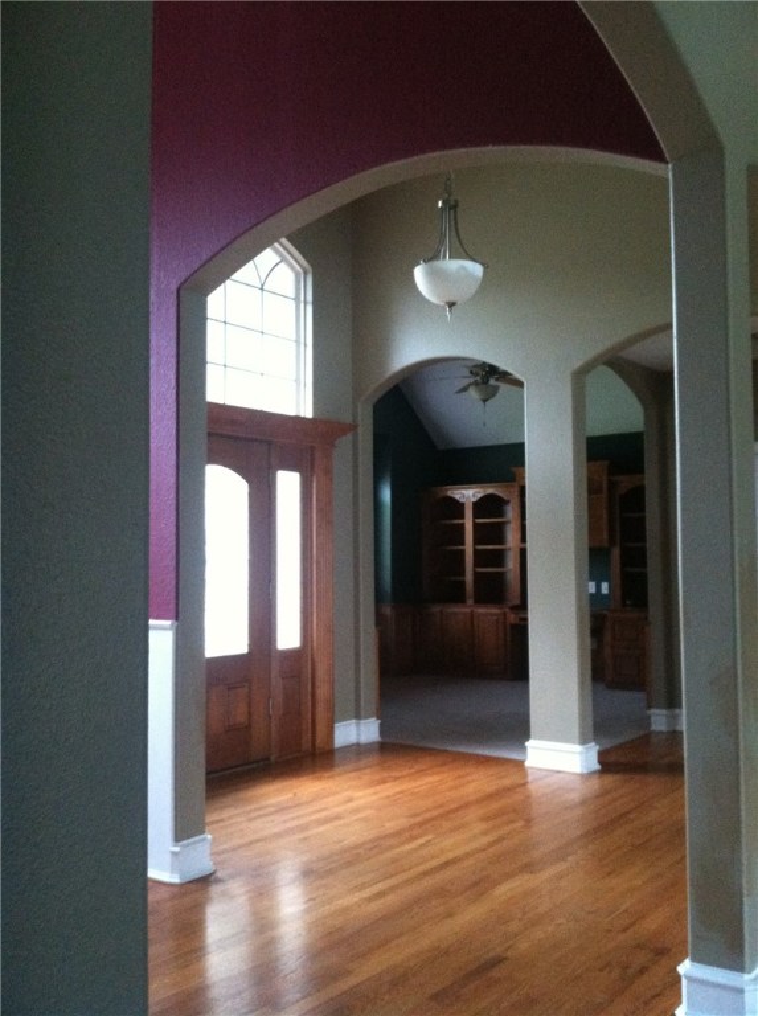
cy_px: 508
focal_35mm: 35
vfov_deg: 52.7
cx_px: 379
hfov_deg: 40.6
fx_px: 1025
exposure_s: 1/15
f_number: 2.8
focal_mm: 3.85
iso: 500
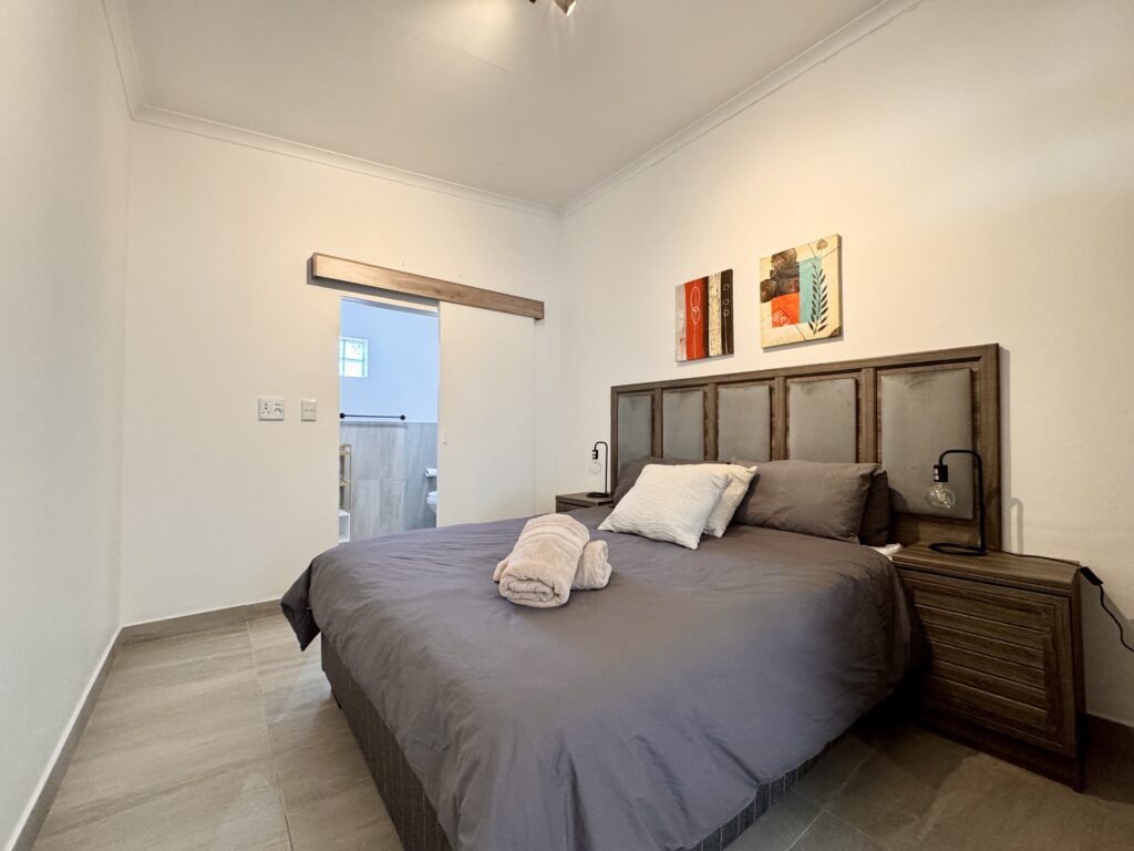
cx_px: 567
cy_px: 426
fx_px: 459
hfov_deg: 102.1
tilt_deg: +1.3
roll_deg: +0.6
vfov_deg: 85.7
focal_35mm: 14
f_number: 2.2
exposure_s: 1/100
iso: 250
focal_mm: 2.22
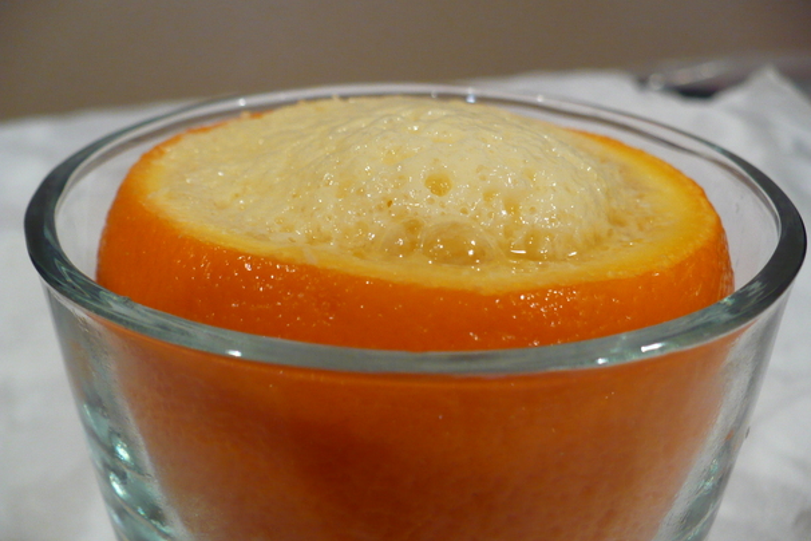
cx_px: 403
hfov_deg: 49.6
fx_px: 879
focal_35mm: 39
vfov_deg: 34.2
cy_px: 282
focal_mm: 6.1
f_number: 2.8
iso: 200
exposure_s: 1/10
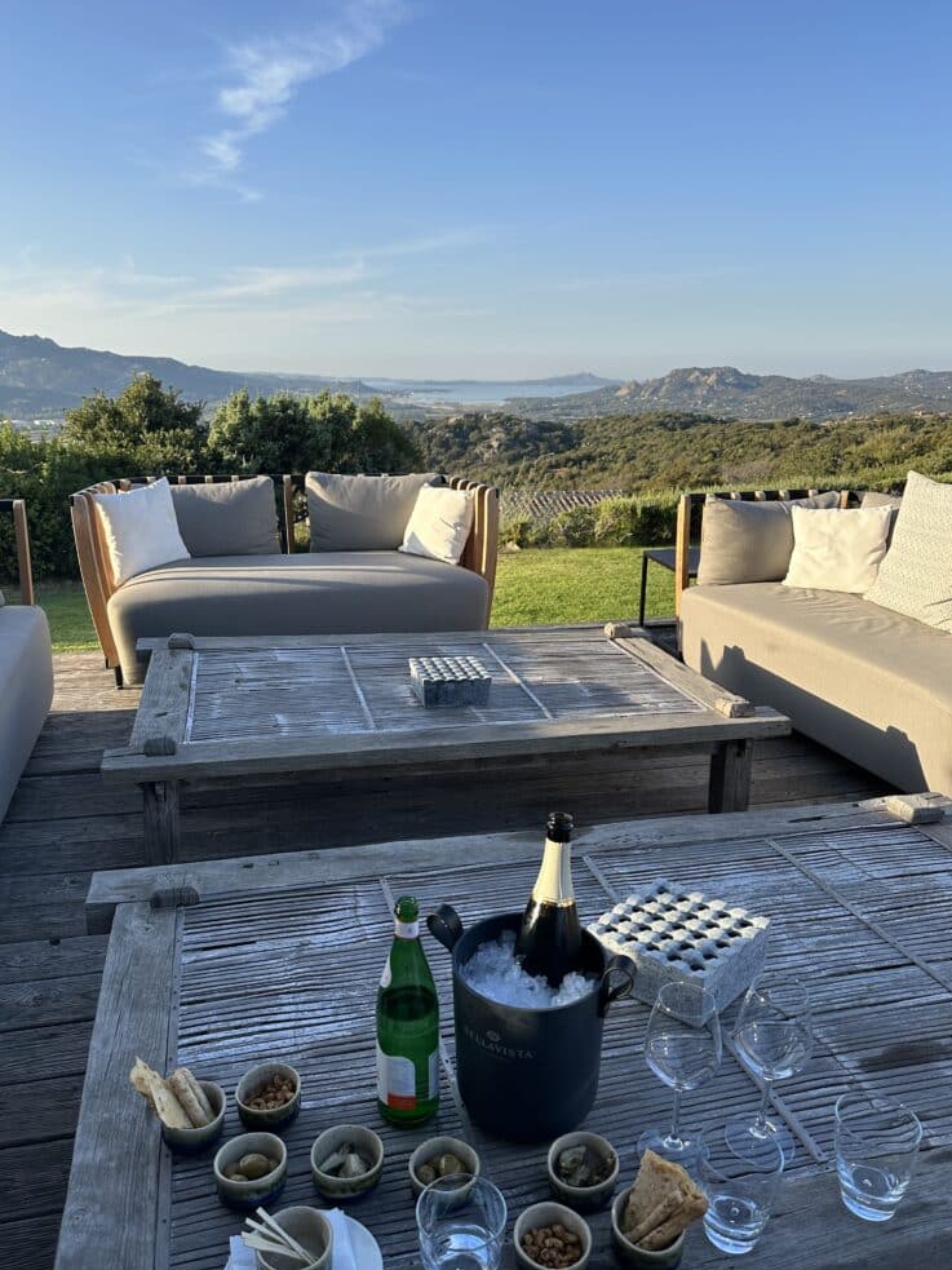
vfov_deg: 69.4
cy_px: 636
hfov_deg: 54.9
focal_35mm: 25
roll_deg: -0.5
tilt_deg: -15.8
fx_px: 917
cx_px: 475
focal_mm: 6.86
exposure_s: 1/2252
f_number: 1.78
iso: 80
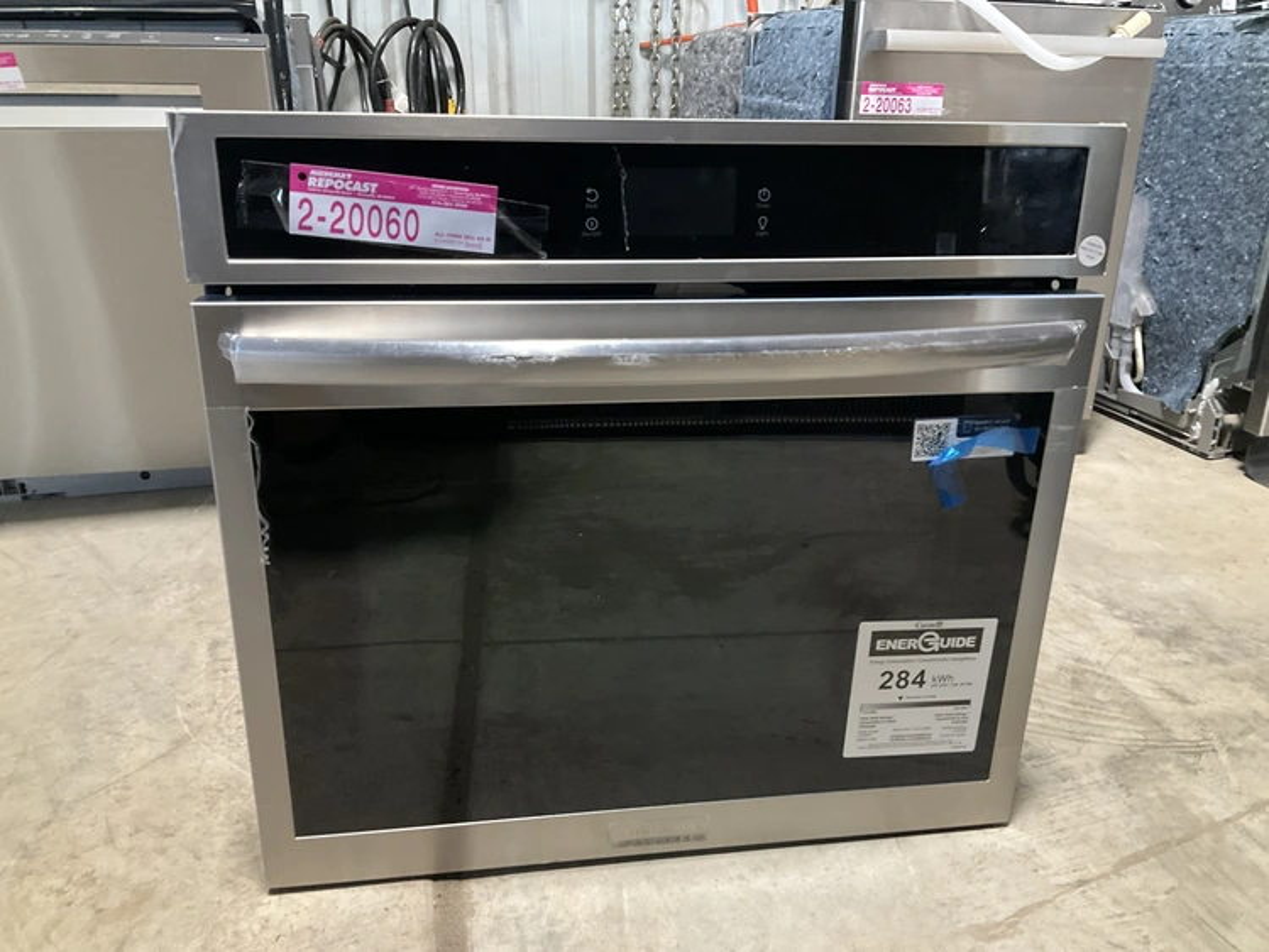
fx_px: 1063
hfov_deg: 61.6
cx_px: 634
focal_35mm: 29
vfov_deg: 48.3
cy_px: 476
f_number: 1.8
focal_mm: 3
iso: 200
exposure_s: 1/40
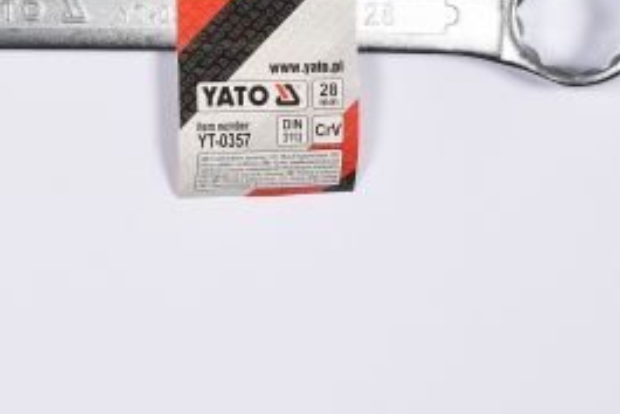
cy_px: 23
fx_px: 2671
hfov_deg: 13.1
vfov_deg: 8.8
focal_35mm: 155
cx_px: 36
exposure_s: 1/125
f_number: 14
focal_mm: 50
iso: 250
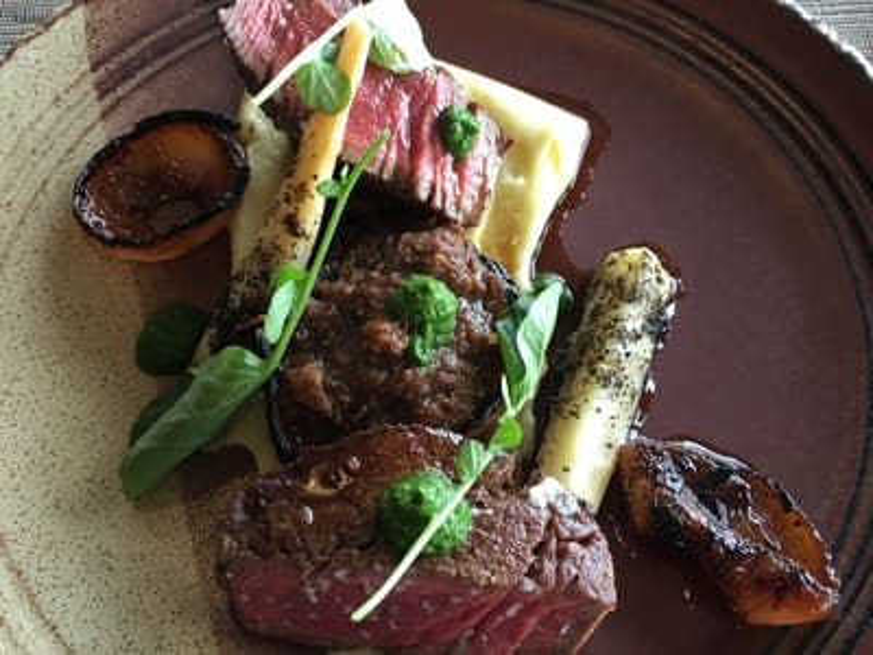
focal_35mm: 29
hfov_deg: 61.7
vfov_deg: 48.2
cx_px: 436
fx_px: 731
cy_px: 328
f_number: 2.2
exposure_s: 1/15
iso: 50
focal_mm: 4.15
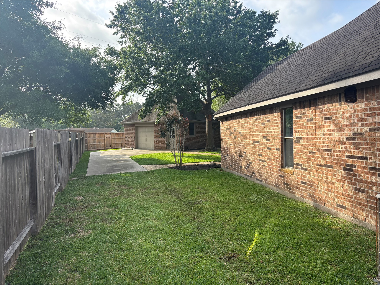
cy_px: 142
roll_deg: +1.3
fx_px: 285
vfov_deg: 53.1
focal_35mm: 26
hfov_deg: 67.3
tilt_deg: -1.4
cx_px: 190
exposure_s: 1/961
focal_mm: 5.96
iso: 50
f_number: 1.6
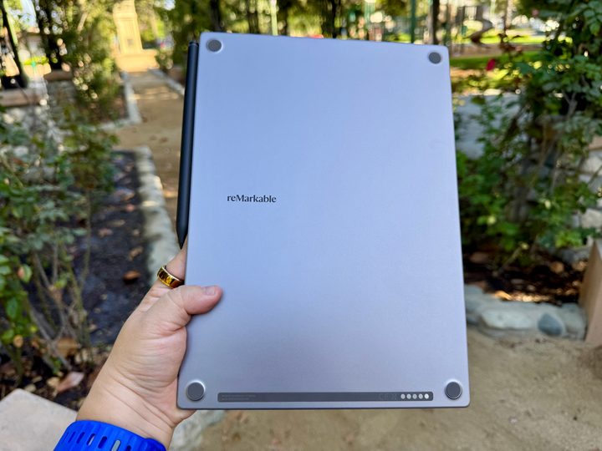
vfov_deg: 56.8
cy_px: 226
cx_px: 301
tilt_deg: -24.0
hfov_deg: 71.6
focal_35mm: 24
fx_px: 417
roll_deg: +3.0
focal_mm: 6.76
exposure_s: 1/671
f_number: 1.78
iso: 80
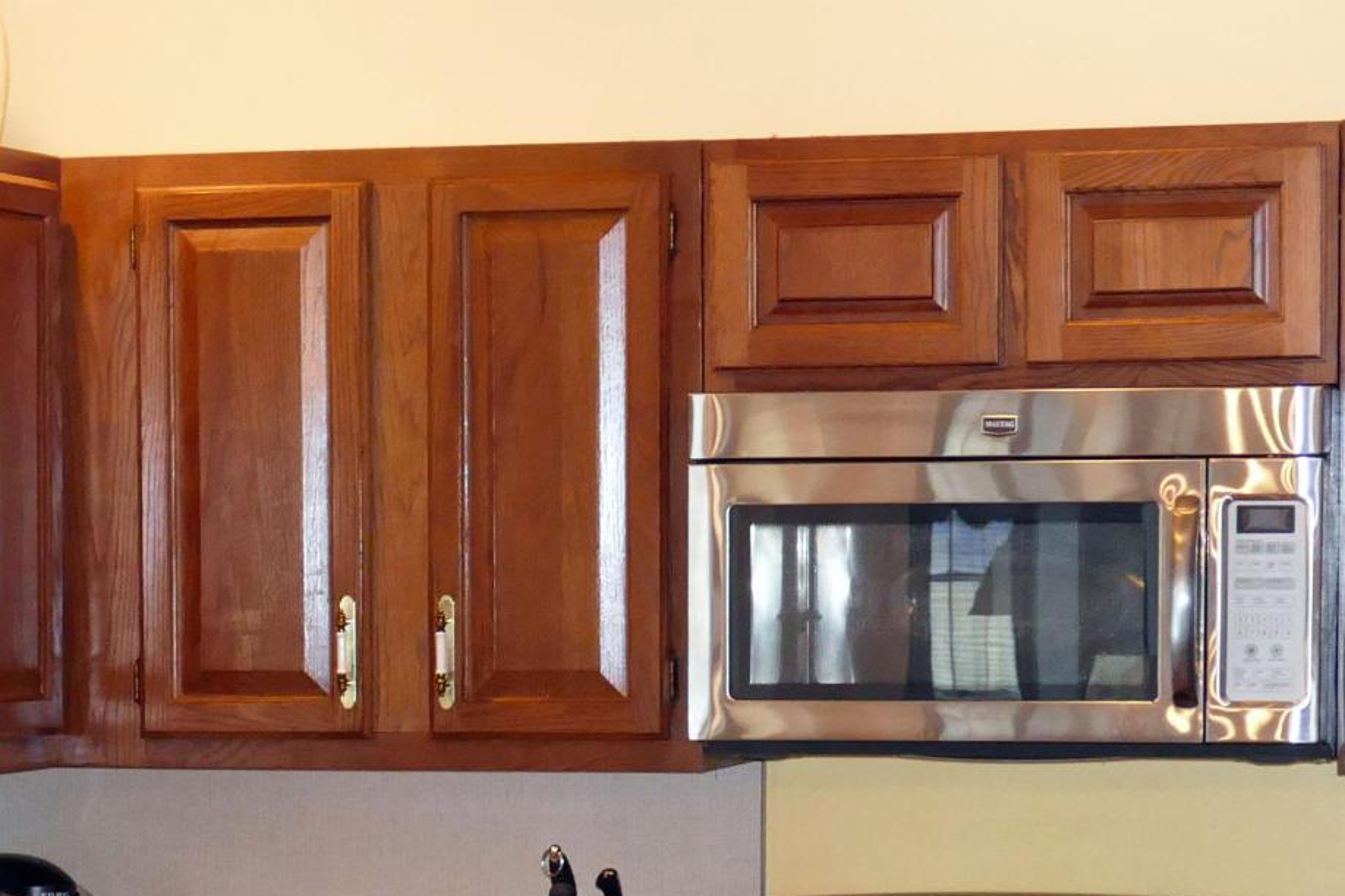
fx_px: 5492
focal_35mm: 147
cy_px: 1091
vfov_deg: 9.2
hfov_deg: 13.9
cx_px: 357
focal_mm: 16.24
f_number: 3.2
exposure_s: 1/60
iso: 800
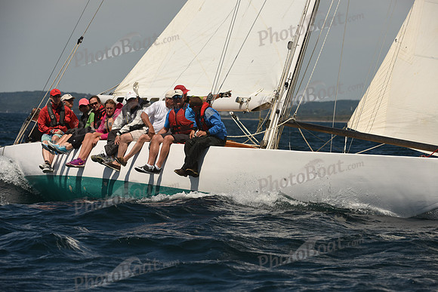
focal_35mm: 250
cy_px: 146
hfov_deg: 8.2
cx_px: 219
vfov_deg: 5.5
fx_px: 3042
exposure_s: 1/1000
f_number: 8
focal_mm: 250
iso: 250
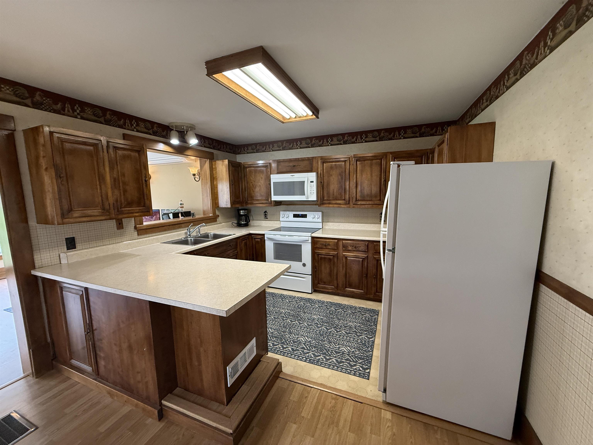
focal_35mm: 14
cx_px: 296
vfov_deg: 85.7
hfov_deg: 102.1
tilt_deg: -6.2
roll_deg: +0.5
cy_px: 222
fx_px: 240
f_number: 2.2
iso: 250
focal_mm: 2.22
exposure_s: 1/120
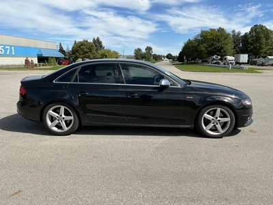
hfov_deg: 63.4
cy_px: 102
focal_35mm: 28
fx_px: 221
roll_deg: -0.1
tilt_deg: -7.8
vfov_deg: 49.7
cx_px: 136
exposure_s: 1/1984
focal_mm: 3
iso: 25
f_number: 1.8
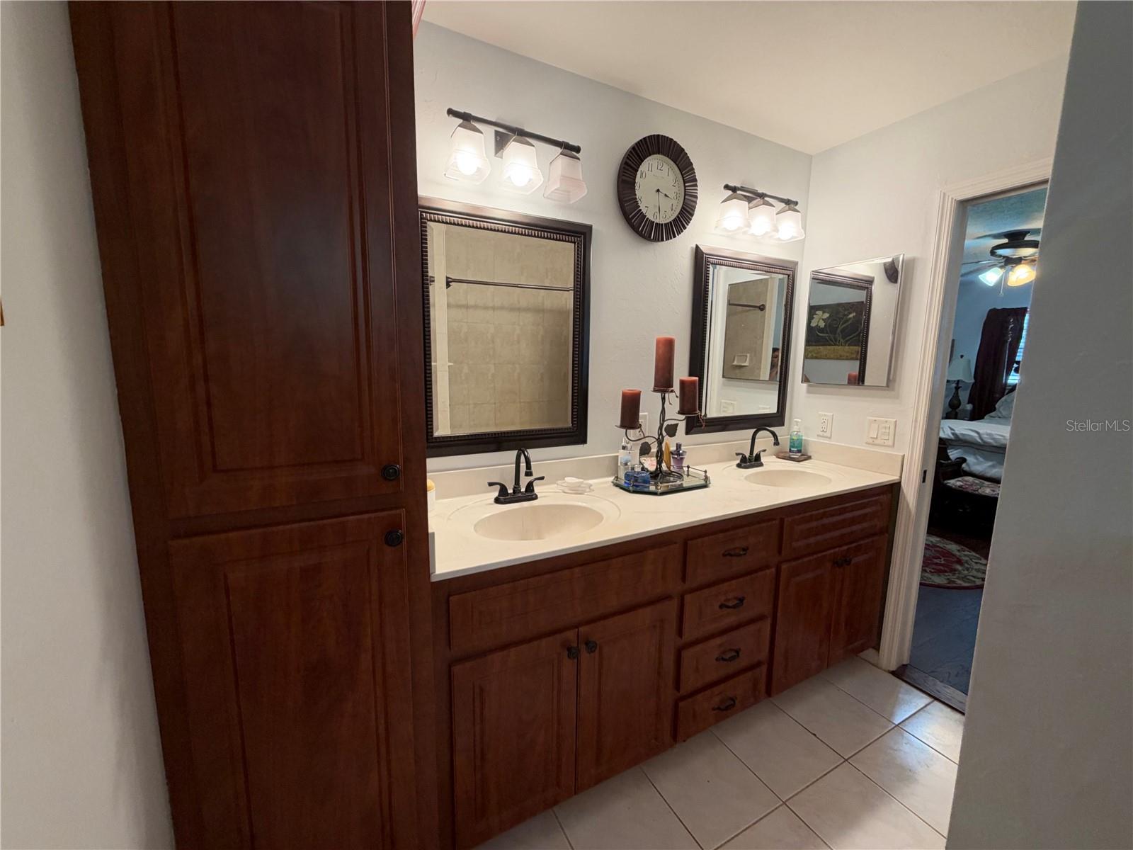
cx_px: 566
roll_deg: -0.7
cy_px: 425
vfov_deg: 85.7
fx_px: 458
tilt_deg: -8.8
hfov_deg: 102.1
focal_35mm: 14
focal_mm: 2.22
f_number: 2.2
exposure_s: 1/60
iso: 200
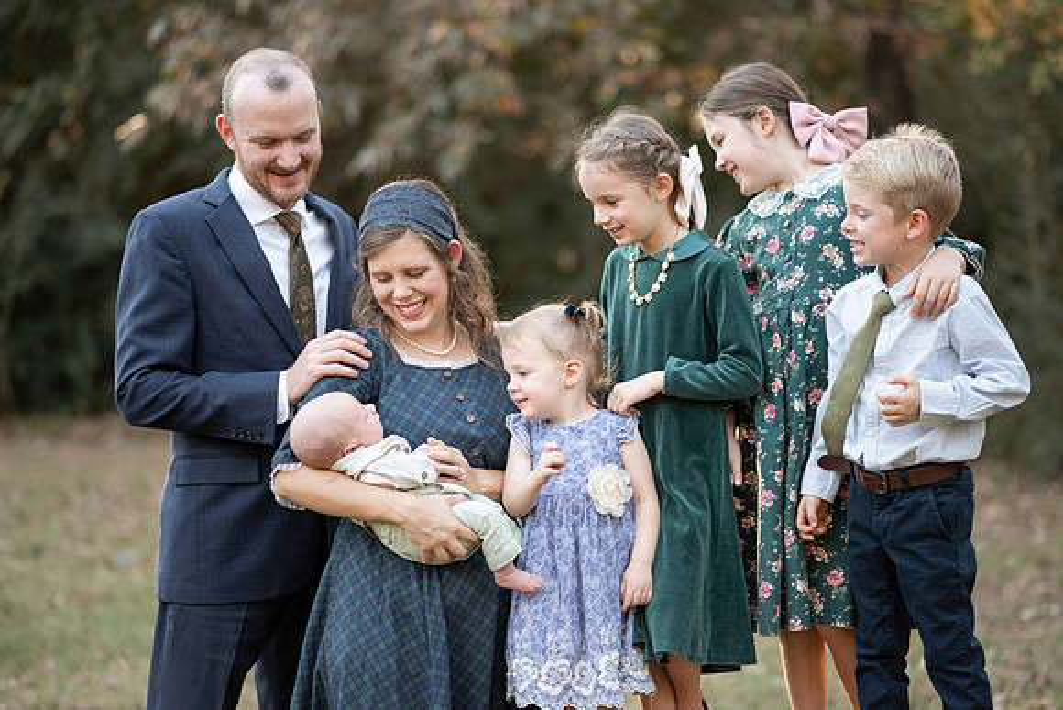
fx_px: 2510
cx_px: 532
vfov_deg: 16.1
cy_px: 355
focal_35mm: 85
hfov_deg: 23.9
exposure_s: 1/1000
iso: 640
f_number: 2
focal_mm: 85
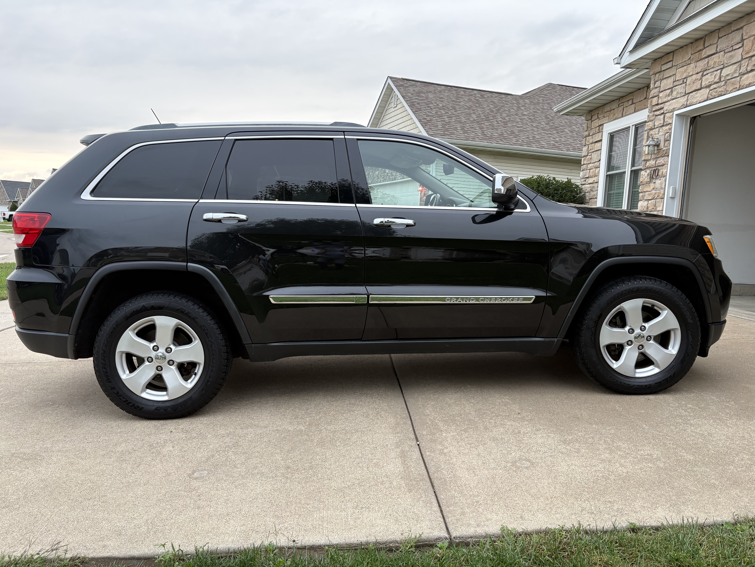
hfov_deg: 67.3
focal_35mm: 26
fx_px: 567
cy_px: 284
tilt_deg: -5.9
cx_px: 378
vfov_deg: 53.1
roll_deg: -2.2
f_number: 1.6
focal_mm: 5.96
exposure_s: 1/122
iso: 100
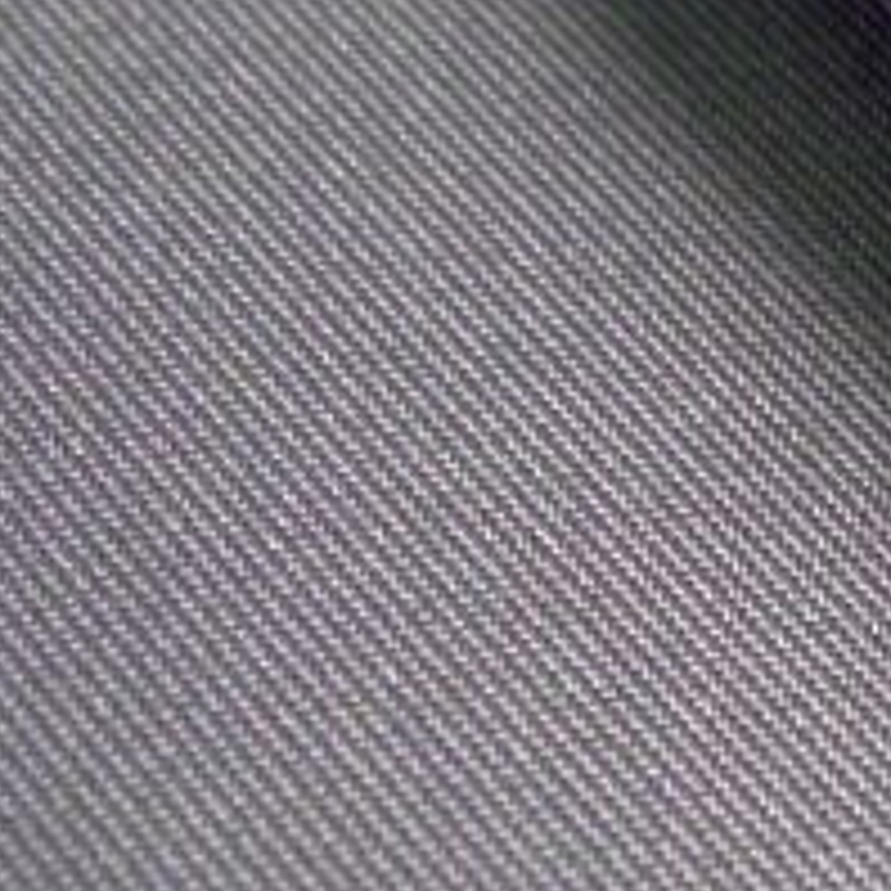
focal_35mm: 102
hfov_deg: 15.8
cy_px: 32
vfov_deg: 16.7
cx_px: 1314
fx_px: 2970
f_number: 2.8
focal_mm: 7.9
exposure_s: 1/60
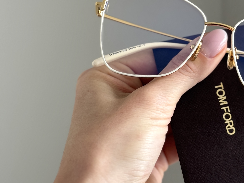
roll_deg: +0.8
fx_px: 691
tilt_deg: -16.1
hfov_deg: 19.9
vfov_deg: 15.1
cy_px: 63
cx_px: 186
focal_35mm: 98
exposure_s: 1/60
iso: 125
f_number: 1.78
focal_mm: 6.76
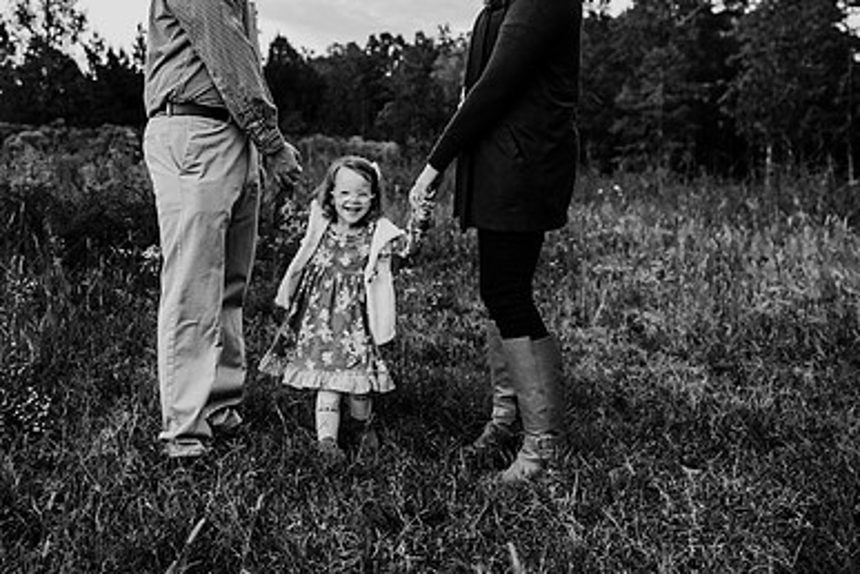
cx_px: 342
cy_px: 197
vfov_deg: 36.5
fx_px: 860
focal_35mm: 36
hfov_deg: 52.8
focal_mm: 24
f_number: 2.8
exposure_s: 1/320
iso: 640
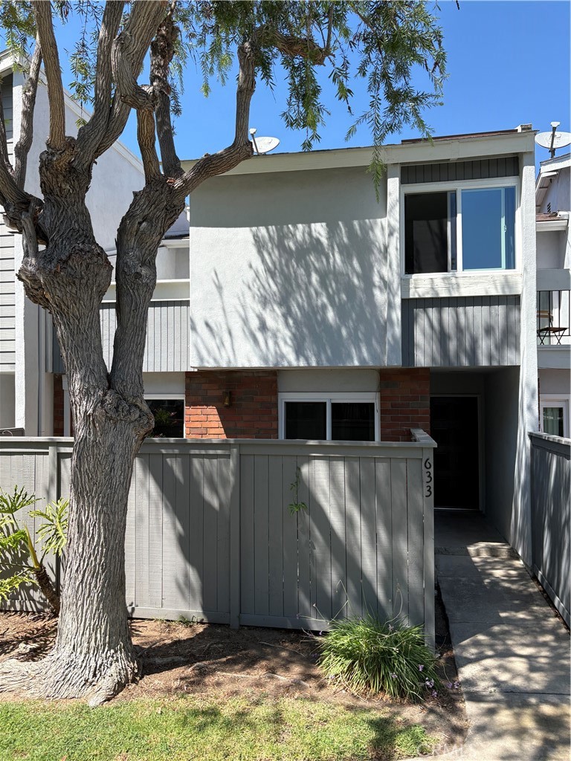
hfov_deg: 53.1
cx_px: 286
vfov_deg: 67.3
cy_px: 380
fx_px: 572
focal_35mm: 26
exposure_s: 1/1517
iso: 50
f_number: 1.6
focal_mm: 5.96
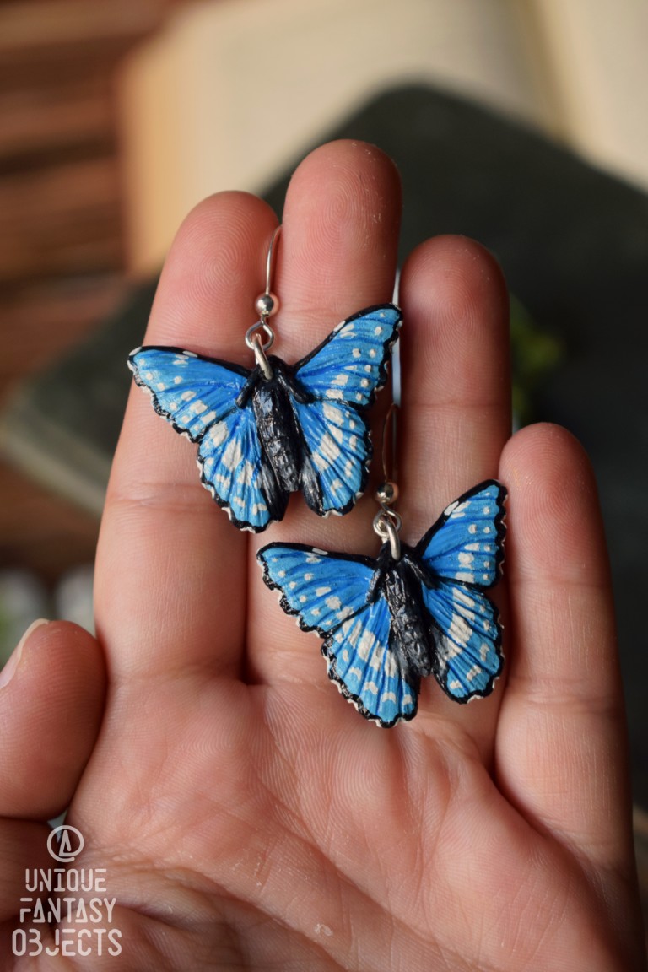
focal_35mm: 82
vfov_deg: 24.6
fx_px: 2227
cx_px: 324
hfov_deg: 16.6
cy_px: 486
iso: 720
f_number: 5.6
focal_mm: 55
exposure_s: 1/60
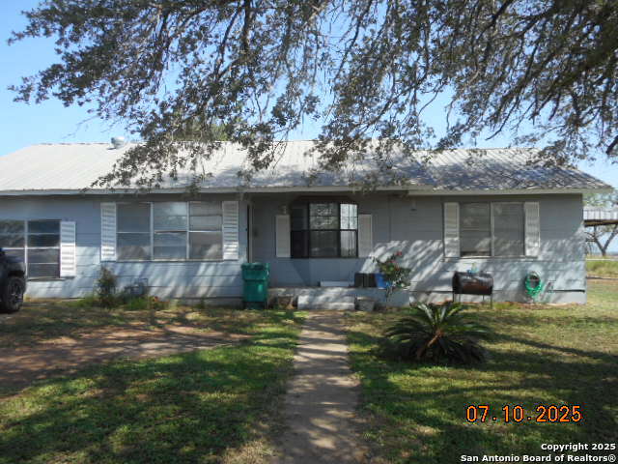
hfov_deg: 61.7
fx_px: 518
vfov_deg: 48.2
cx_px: 309
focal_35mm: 29
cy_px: 232
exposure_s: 1/320
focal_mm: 5.2
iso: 80
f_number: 4
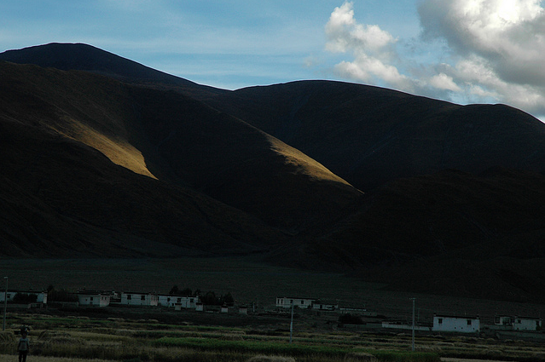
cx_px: 247
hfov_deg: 17.8
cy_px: 181
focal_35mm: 115
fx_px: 1740
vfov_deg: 11.9
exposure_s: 1/500
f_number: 9
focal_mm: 70
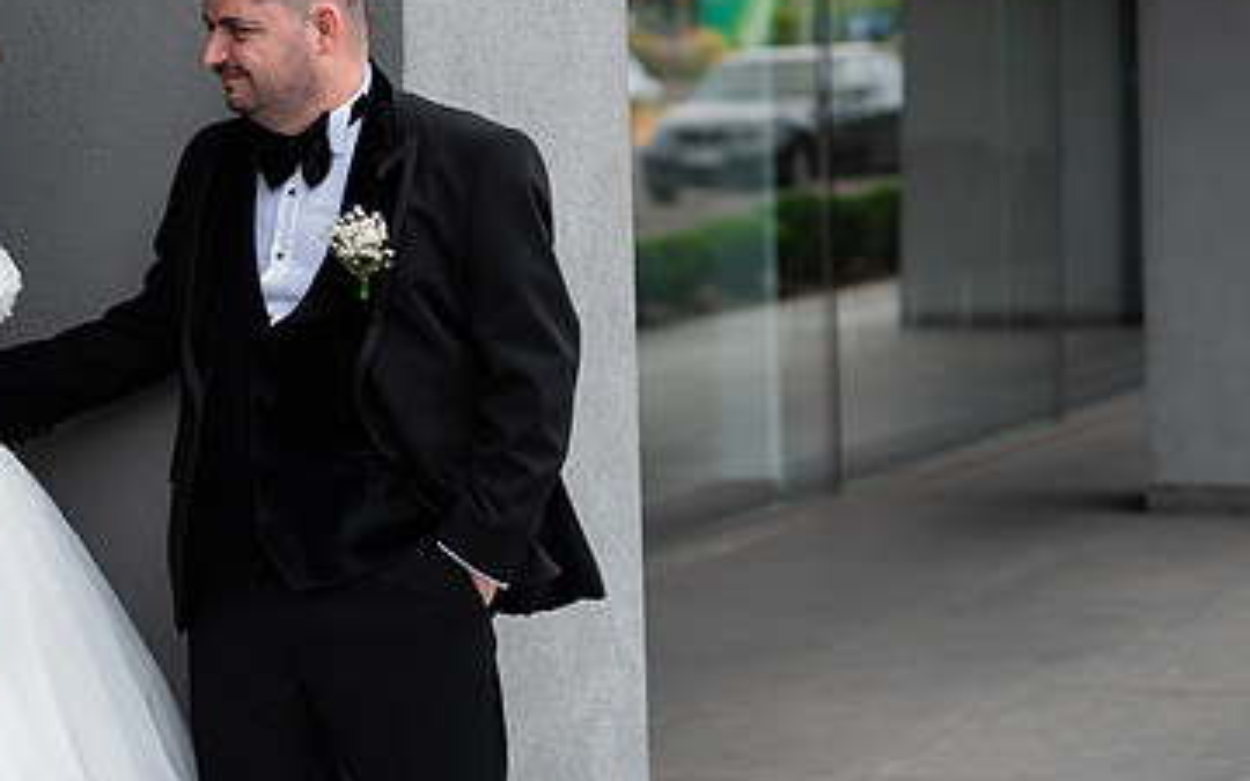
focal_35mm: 123
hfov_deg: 16.9
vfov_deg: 10.6
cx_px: 451
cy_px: 260
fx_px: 4190
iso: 200
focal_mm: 75
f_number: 2.8
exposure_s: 1/800
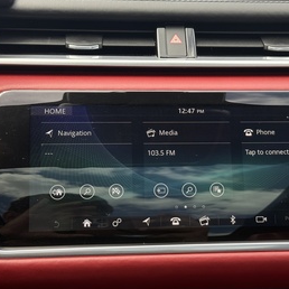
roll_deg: -1.5
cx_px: 184
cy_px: 134
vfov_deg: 25.0
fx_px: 652
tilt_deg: -21.0
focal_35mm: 69
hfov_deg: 24.9
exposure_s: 1/100
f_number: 1.78
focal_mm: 6.76
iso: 64
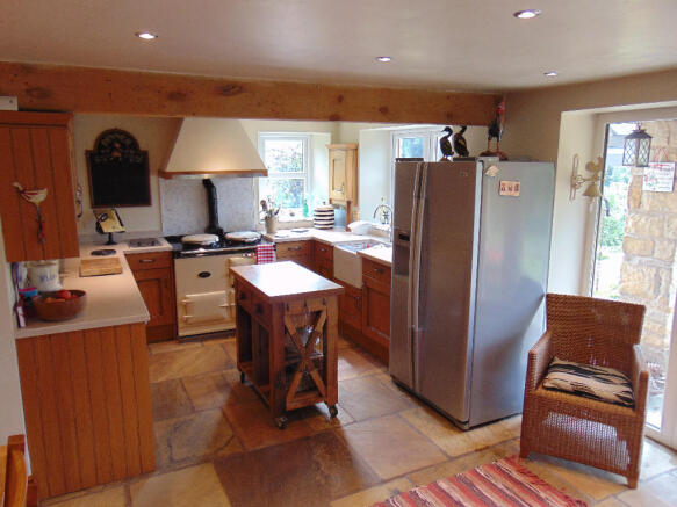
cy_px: 254
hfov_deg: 69.4
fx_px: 489
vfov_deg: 54.9
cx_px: 338
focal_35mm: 25
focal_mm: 4.5
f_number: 3
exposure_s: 1/30
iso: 100
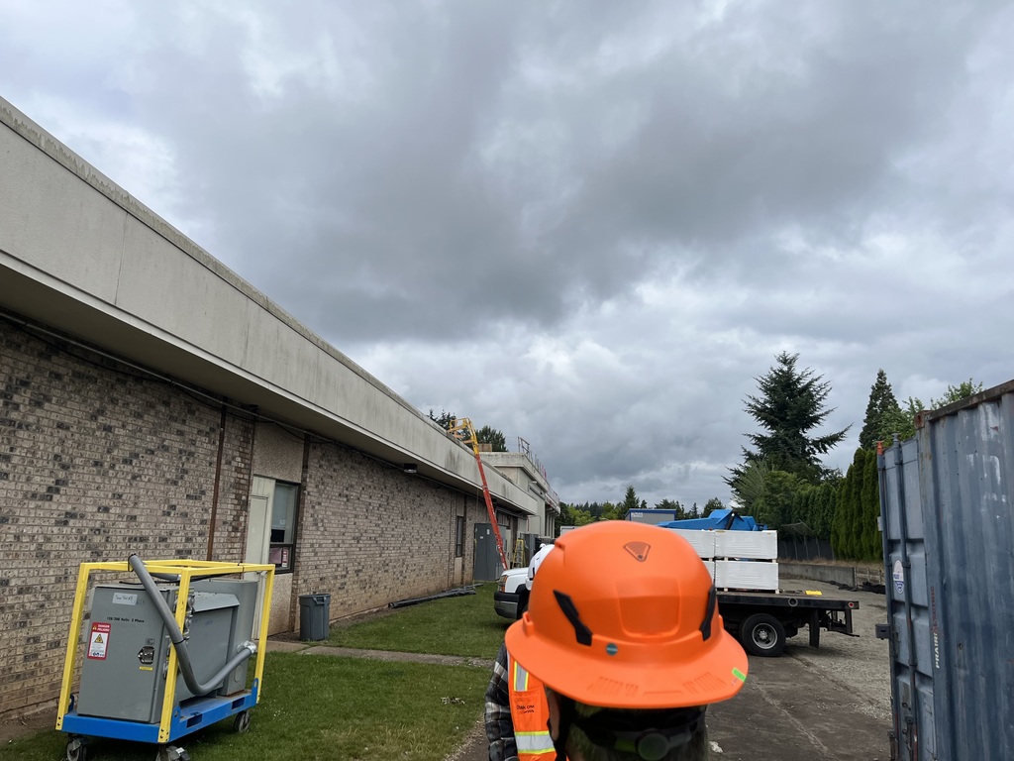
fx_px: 762
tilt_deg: +16.0
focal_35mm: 26
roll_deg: -2.3
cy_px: 380
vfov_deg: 53.1
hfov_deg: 67.3
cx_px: 507
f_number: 1.6
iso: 50
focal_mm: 5.1
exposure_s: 1/5076
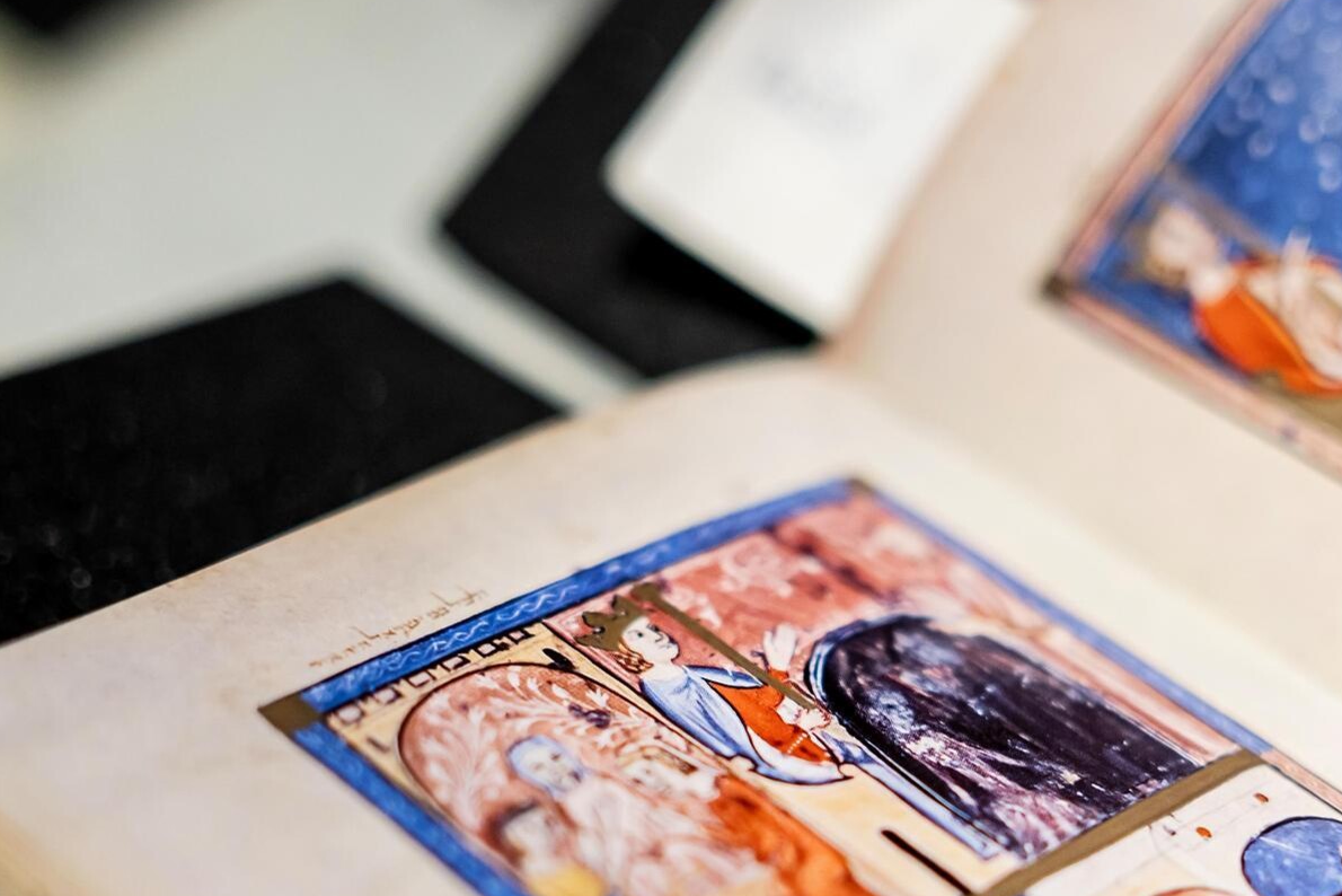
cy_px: 737
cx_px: 800
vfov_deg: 16.1
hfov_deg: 24.1
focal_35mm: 84
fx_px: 3132
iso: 1000
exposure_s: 1/1600
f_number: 1.4
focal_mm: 50
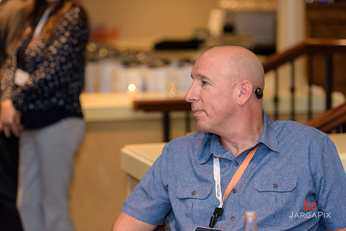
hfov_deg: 17.6
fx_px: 1115
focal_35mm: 116
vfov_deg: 11.8
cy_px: 116
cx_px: 173
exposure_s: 1/125
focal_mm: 116
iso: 1250
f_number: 3.2
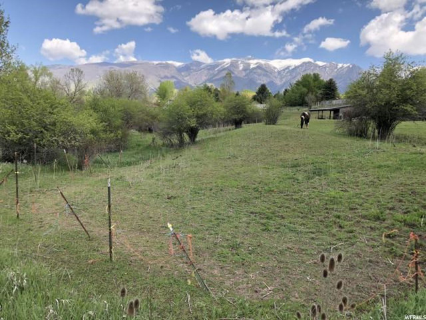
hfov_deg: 63.4
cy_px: 160
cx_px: 213
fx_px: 345
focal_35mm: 28
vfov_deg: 49.7
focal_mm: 3.99
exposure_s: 1/941
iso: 20
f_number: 1.8
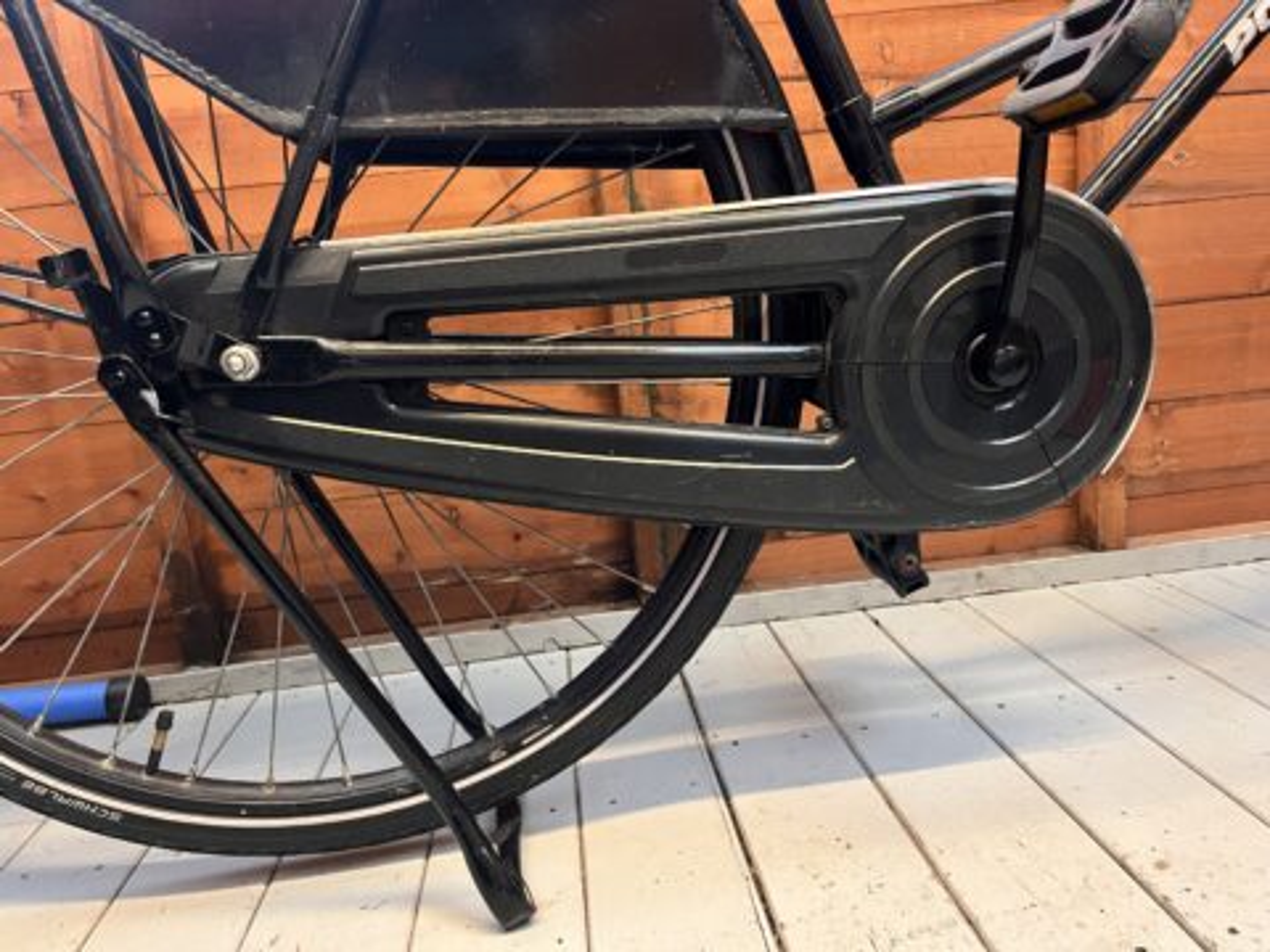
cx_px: 635
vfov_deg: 53.1
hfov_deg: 67.3
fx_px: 954
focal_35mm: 26
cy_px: 476
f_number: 1.6
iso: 500
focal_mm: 5.1
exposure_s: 1/60
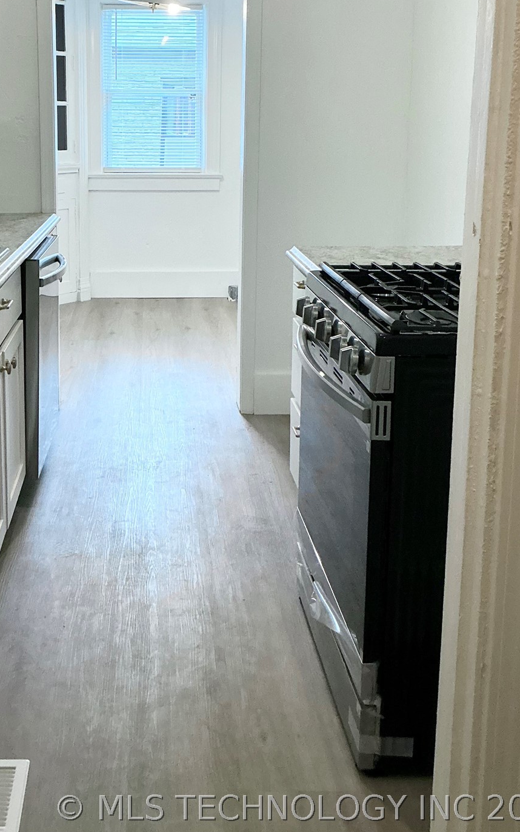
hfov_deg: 29.5
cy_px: 253
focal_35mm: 43
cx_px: 142
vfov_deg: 45.2
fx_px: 975
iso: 160
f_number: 1.8
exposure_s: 1/60
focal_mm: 3
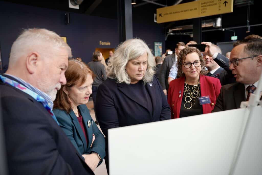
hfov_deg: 60.3
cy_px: 88
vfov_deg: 42.3
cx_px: 131
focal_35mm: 31
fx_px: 226
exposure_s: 1/40
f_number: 4
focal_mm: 31
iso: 200
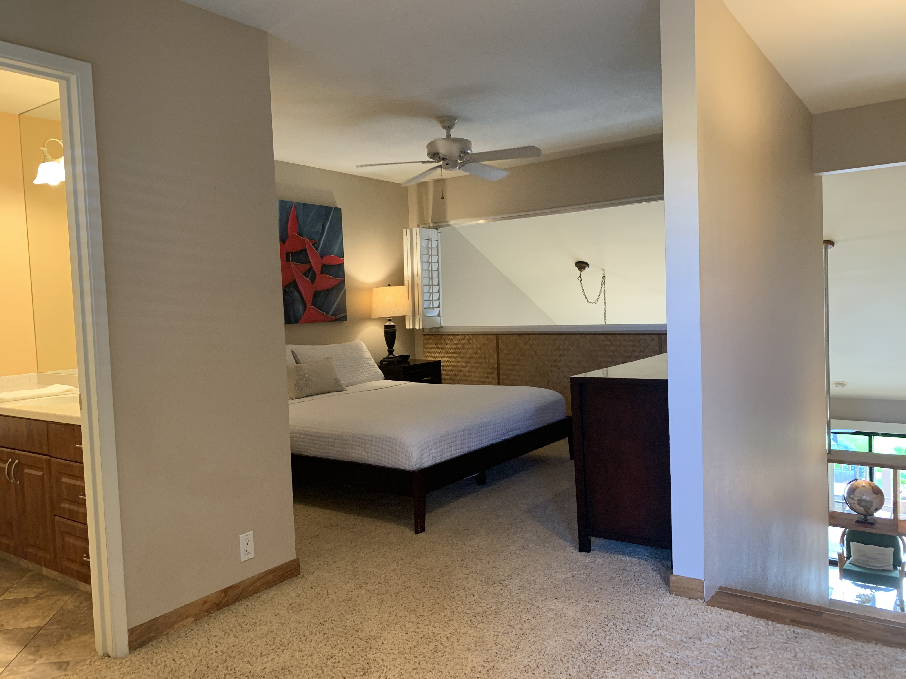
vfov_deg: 53.1
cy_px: 340
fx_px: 680
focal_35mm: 26
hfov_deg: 67.3
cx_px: 453
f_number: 1.8
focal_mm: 4.25
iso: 160
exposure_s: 1/60
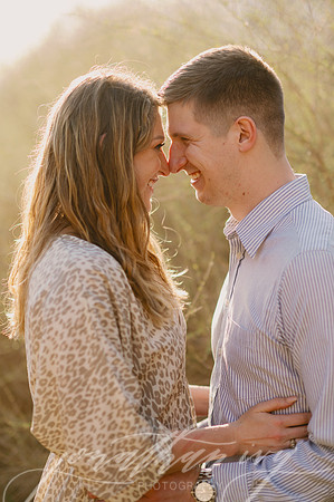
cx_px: 167
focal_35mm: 85
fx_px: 1186
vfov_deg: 23.9
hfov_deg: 16.0
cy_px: 251
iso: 100
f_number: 2
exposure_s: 1/1250
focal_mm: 85
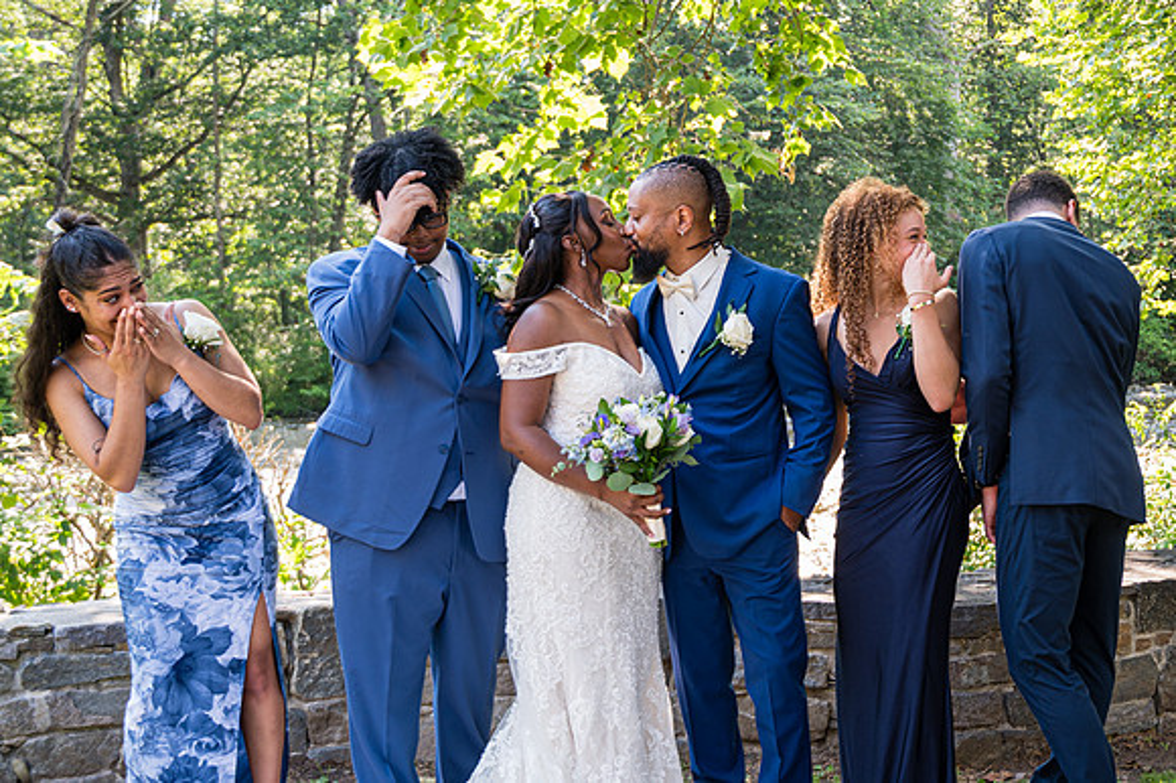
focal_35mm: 47
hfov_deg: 41.5
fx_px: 1542
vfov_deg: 28.5
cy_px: 367
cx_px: 727
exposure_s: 1/160
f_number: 4
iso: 200
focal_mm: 36
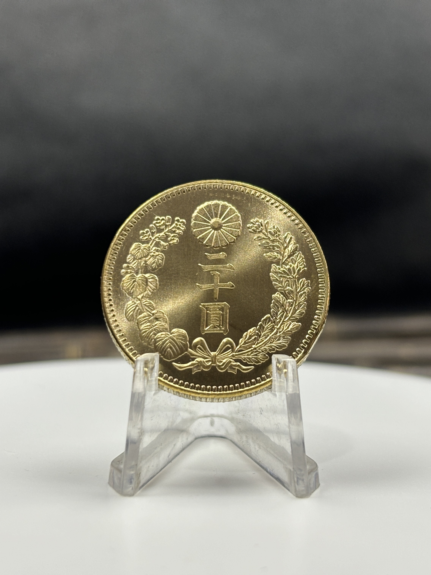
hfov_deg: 28.0
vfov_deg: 36.8
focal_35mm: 52
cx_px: 216
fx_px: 863
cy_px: 288
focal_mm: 5.96
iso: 50
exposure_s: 1/69
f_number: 1.6
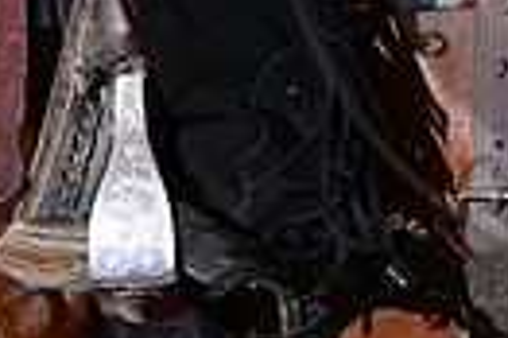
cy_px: -134
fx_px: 12473
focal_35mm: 885
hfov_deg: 2.3
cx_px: 729
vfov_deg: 1.5
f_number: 4.5
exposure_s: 1/200
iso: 2000
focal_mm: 200
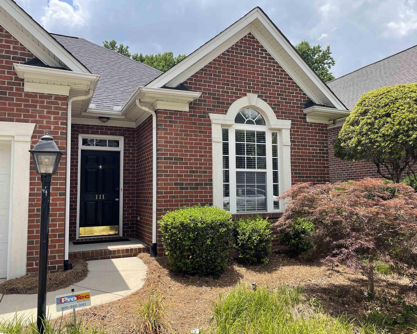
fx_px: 346
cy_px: 164
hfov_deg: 62.2
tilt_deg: +5.0
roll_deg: +0.9
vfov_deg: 51.5
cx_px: 220
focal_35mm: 28
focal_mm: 4.2
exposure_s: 1/2506
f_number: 1.6
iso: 32
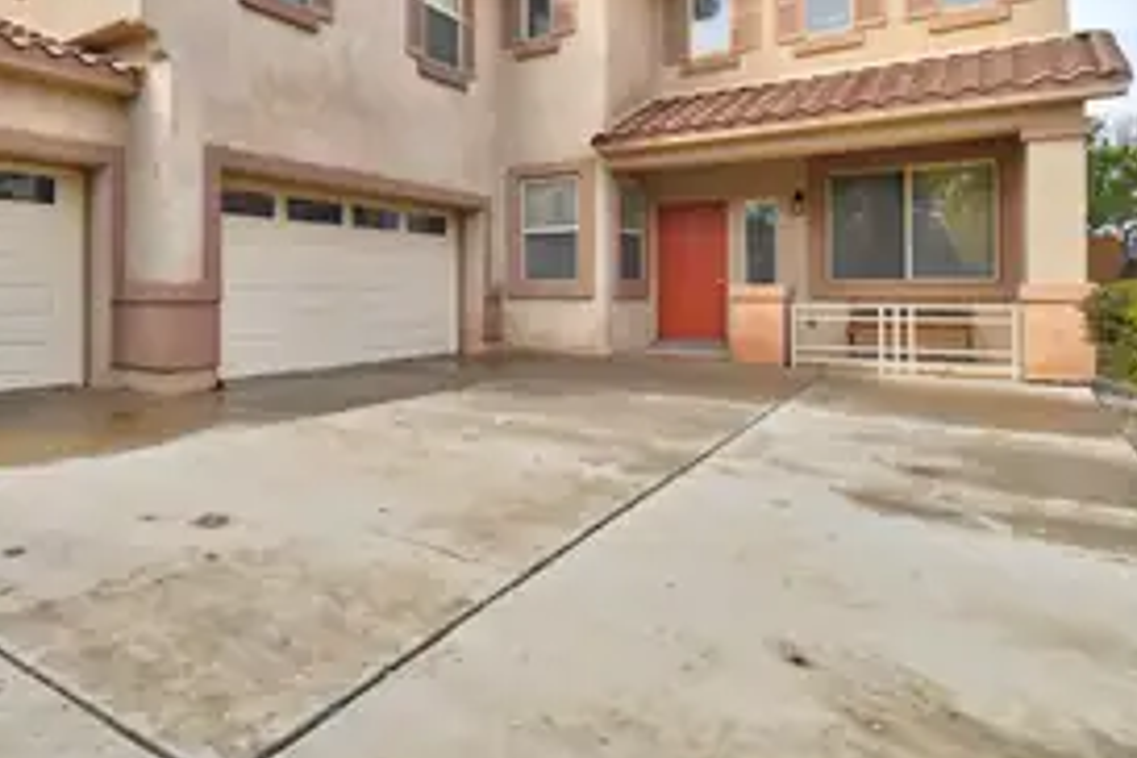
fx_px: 695
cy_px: 285
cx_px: 379
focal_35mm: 22
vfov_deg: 56.6
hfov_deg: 76.1
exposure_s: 1/250
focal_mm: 10
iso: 100
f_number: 8
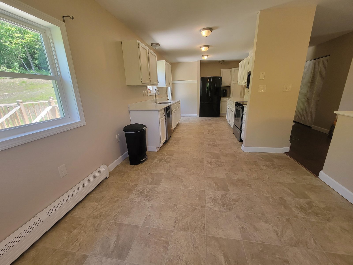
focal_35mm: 13
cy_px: 132
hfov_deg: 106.2
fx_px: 133
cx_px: 176
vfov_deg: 89.9
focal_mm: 2.2
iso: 125
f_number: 2.2
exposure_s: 1/60
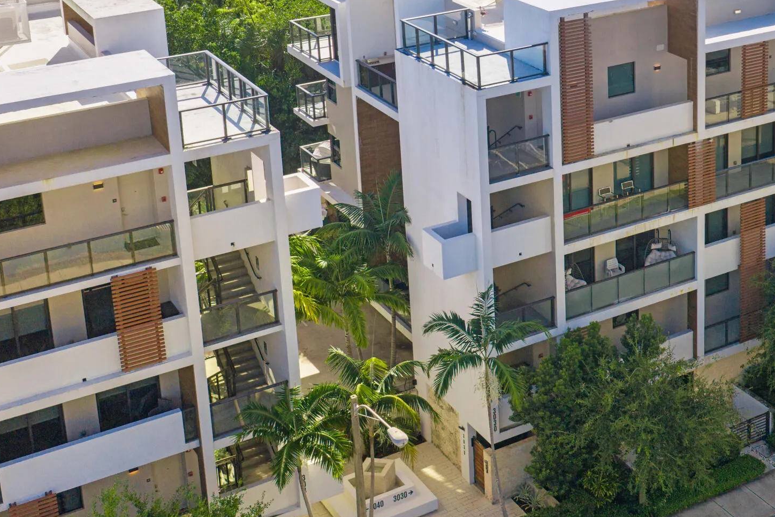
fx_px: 1249
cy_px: 19
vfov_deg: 22.6
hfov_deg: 32.9
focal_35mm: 58
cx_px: 685
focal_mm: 14.45
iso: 100
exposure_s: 1/1600
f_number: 2.8
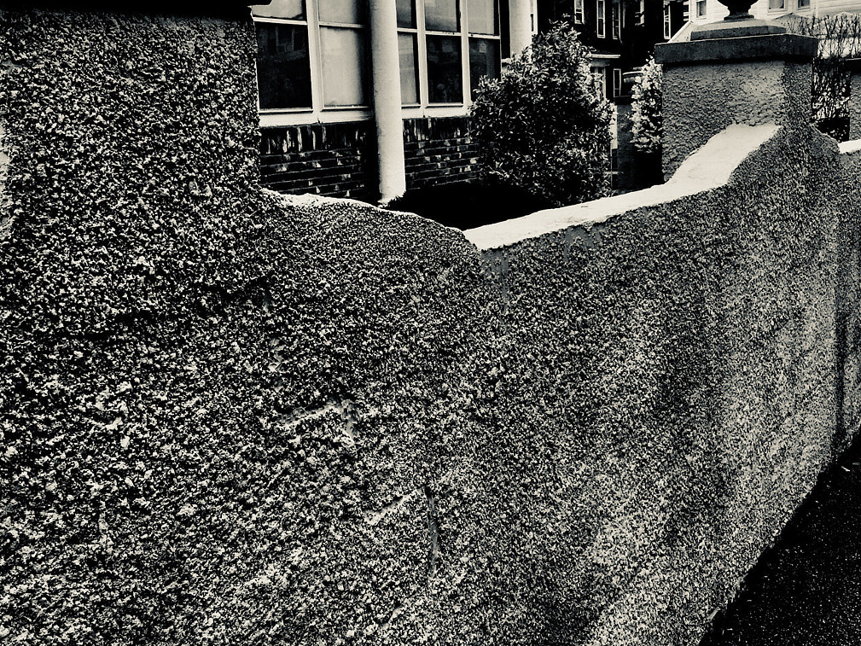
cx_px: 374
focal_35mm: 46
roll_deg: +2.6
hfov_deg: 41.2
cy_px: 339
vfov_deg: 31.5
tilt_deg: -8.7
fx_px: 1144
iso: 32
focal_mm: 4.15
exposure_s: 1/455
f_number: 2.2
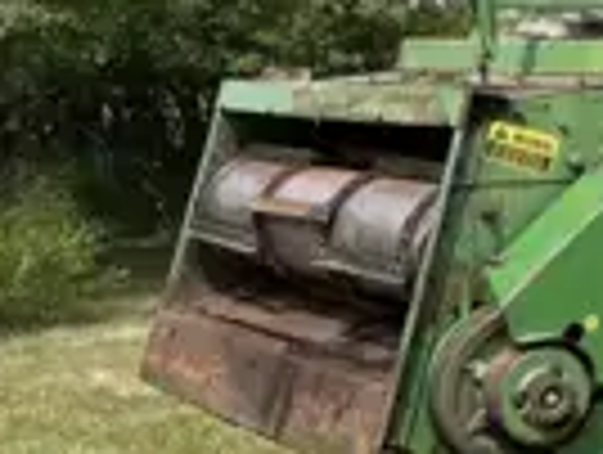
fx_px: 2164
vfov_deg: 11.8
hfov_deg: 13.5
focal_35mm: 124
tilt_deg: +1.0
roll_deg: +1.7
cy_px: -40
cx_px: 1210
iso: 50
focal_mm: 5.7
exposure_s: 1/3165
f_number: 1.5
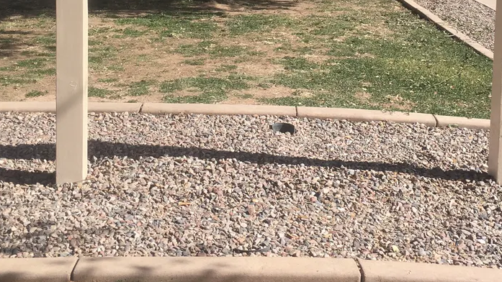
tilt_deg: -6.5
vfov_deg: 19.8
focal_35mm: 58
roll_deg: -1.0
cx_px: 296
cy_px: -31
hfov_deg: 35.9
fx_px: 772
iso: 25
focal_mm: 4.2
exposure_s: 1/1068
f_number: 2.2
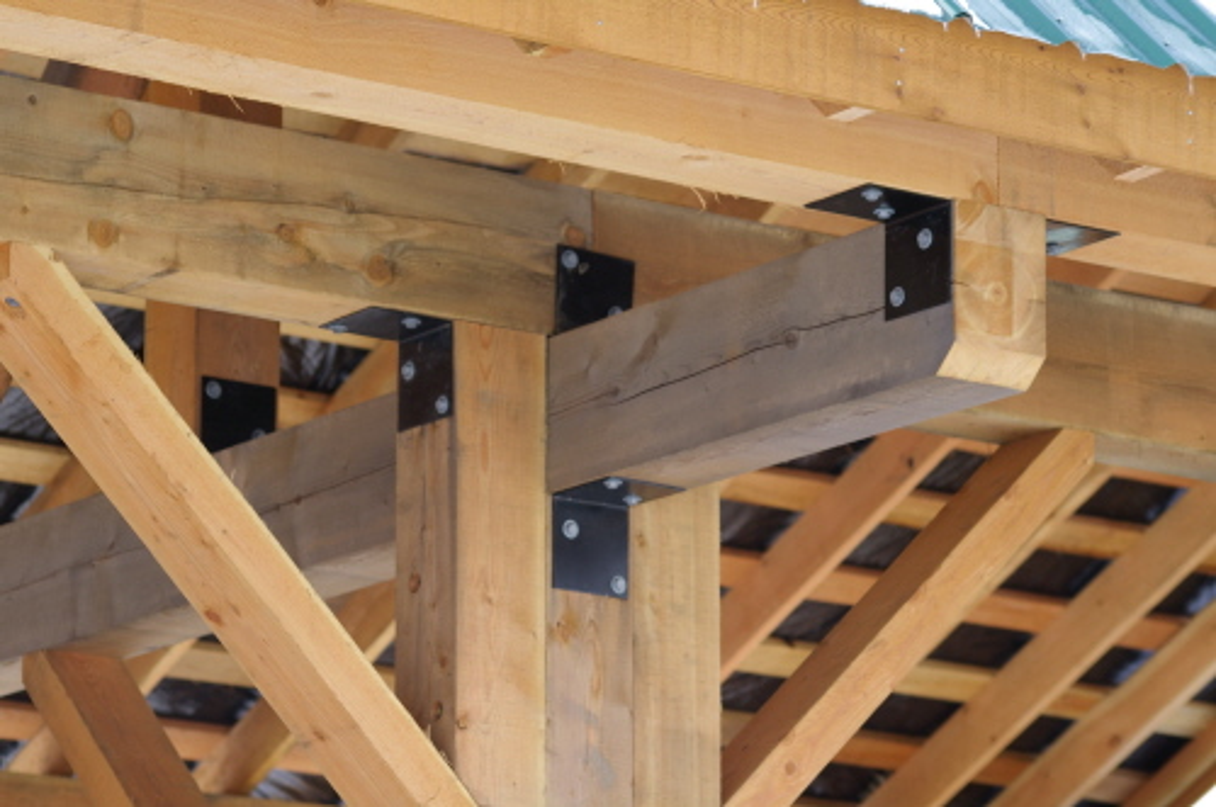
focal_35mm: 162
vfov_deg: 8.5
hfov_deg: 12.7
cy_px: 404
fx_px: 5465
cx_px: 608
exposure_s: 1/180
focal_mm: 108
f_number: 5.6
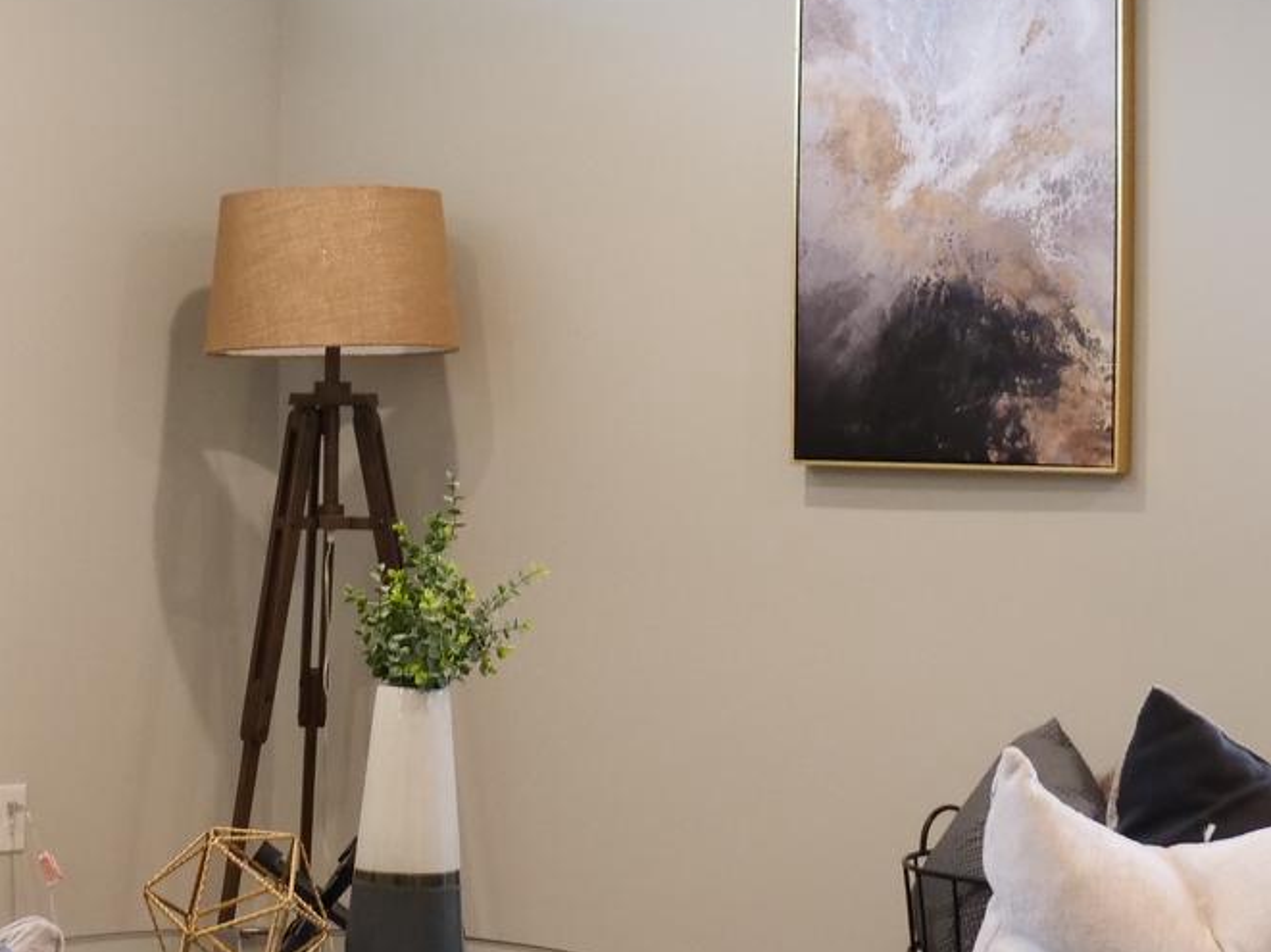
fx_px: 3413
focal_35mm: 93
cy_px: 310
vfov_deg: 15.8
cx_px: 167
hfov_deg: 20.7
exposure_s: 1/40
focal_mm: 15
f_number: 4
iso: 800
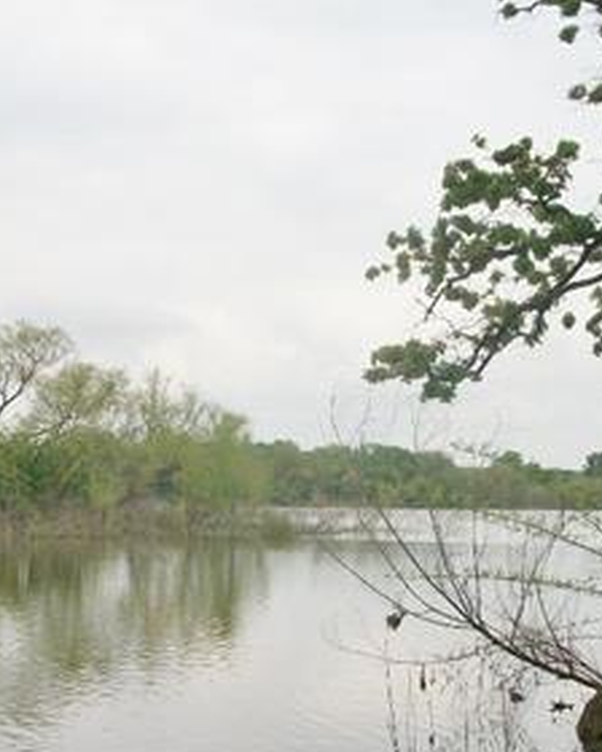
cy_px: 510
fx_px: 1737
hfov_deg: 19.6
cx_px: 360
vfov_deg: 24.3
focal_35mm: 78
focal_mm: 6.3
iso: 80
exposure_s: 1/400
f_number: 5.6
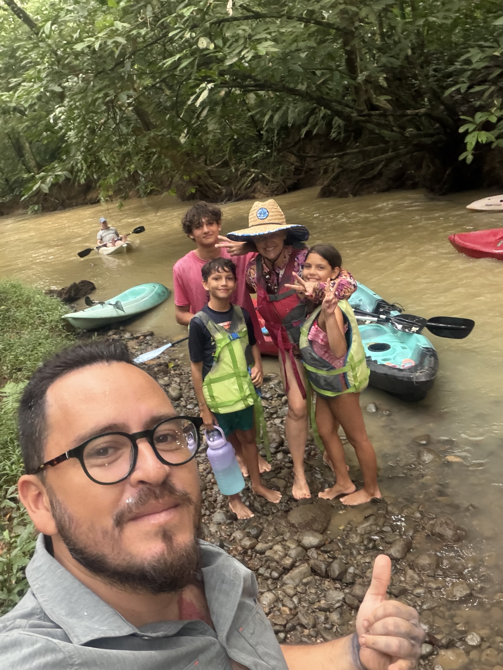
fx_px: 581
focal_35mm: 30
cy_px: 335
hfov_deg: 46.8
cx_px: 252
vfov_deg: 60.0
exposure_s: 1/60
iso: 320
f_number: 1.9
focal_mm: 2.71
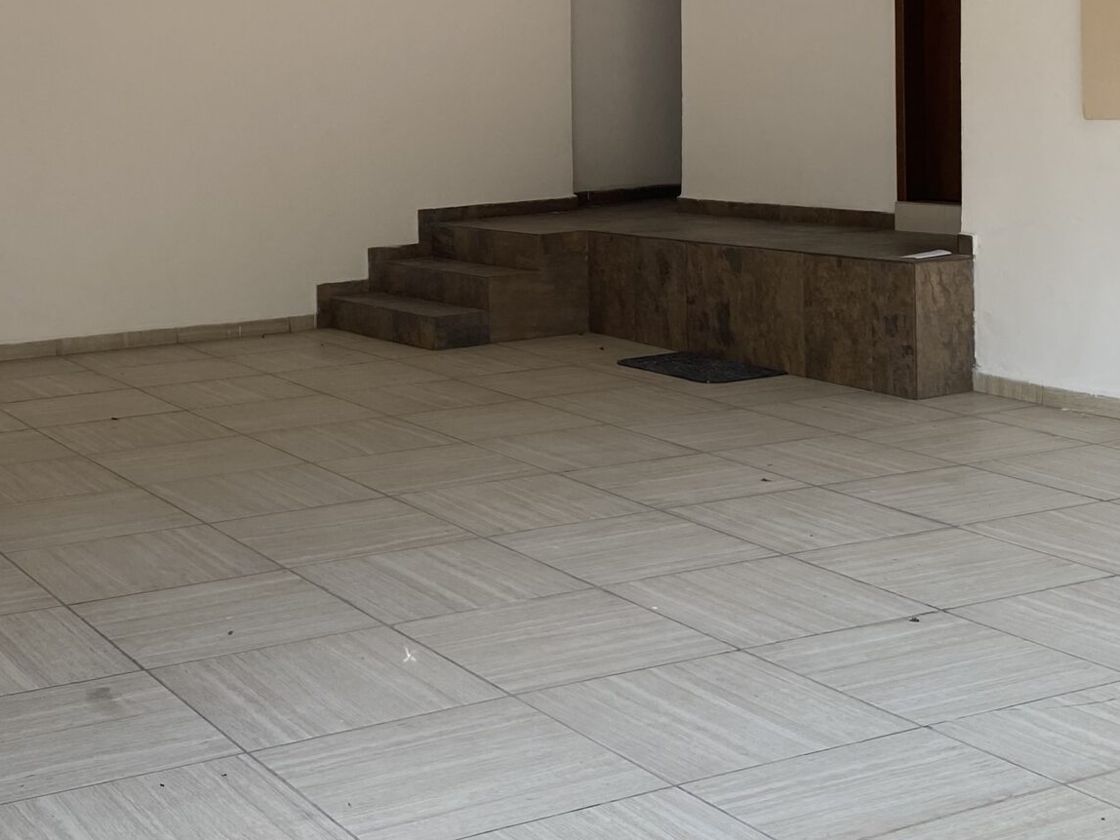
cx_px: 508
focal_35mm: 58
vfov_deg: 24.8
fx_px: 1877
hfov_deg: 33.2
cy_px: 169
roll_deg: +0.5
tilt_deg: -2.1
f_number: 1.8
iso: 32
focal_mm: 4.25
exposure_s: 1/529
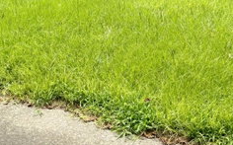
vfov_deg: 18.2
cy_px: -8
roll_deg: +2.7
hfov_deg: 29.7
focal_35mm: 69
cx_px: 140
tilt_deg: -12.9
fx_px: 438
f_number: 1.78
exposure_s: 1/1560
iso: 80
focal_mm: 6.76
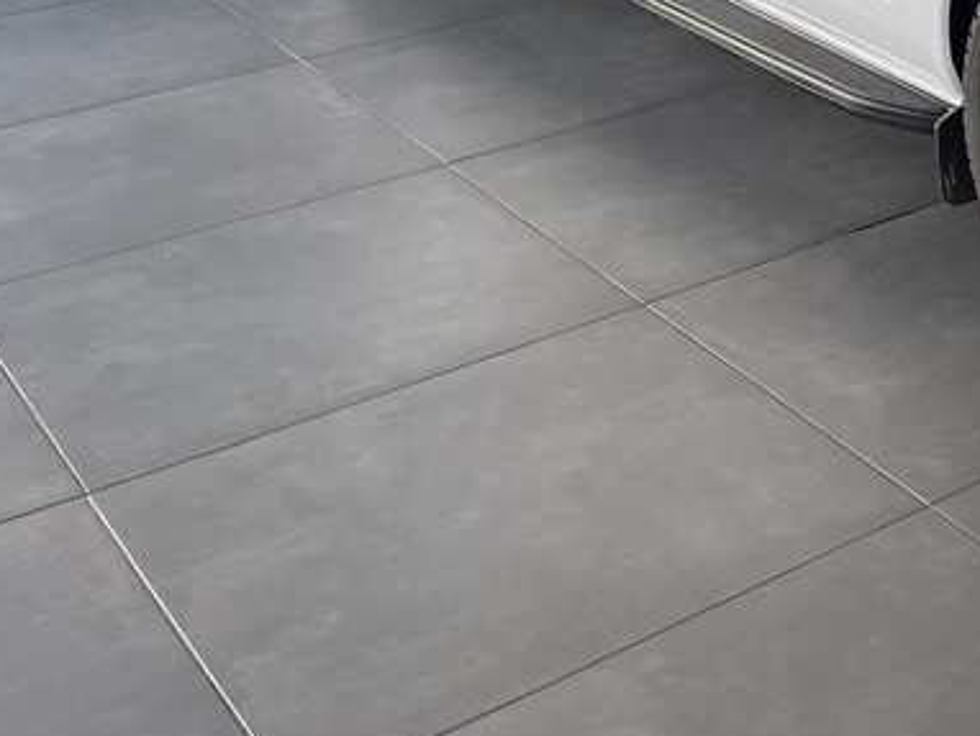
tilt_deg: -12.6
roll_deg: +0.8
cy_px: -231
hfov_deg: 25.5
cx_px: 1219
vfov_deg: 20.1
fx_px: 1898
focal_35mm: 67
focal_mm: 5.1
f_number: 1.6
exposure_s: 1/121
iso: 40
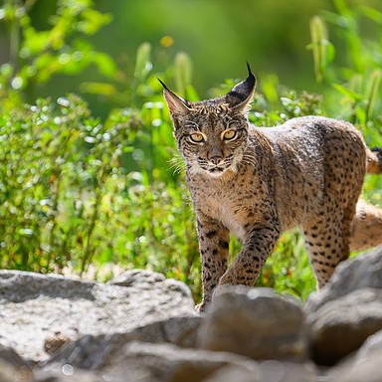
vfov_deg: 1.8
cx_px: 202
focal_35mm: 987
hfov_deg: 1.8
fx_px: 12323
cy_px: 226
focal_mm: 560
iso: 320
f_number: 4
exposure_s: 1/2000
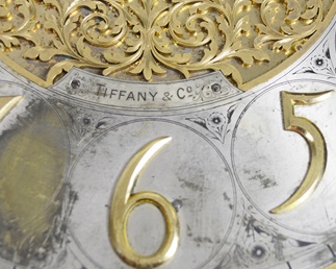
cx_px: 188
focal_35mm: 68
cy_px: 120
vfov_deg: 22.5
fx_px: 676
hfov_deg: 27.9
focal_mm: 26
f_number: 4.2
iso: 400
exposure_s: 1/80
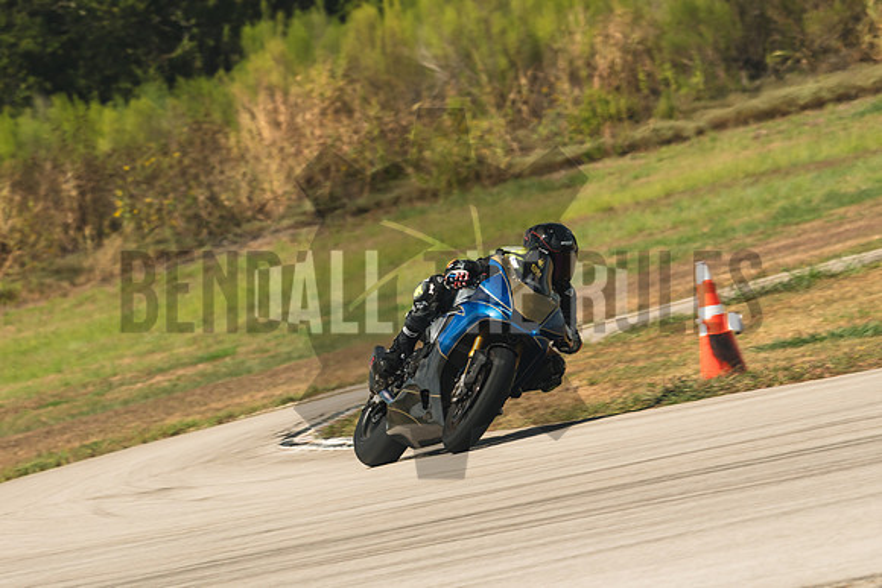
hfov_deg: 3.8
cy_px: 277
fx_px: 13333
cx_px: 517
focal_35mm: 544
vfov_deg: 2.5
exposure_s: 1/200
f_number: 8
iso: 160
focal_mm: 280
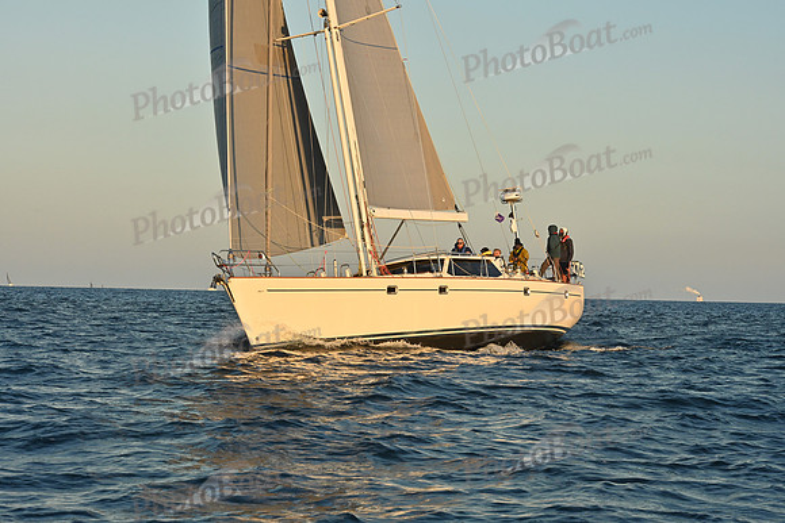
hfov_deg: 20.8
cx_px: 392
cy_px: 262
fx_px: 2137
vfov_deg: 14.0
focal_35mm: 98
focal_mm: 98
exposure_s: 1/800
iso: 800
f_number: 11
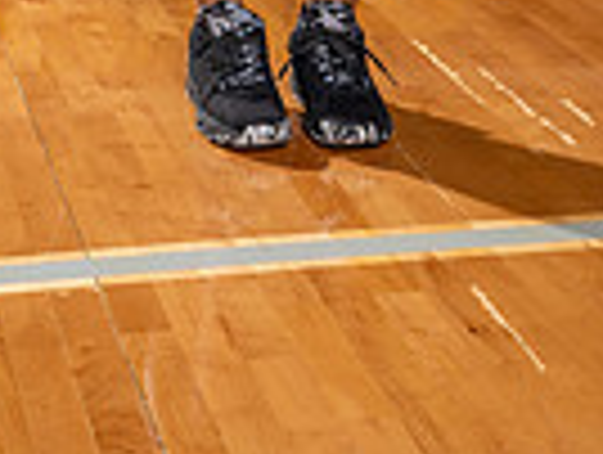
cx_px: 176
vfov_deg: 11.3
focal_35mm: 116
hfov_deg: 16.9
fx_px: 2024
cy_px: -530
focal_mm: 36
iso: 320
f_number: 6.3
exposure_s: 1/250
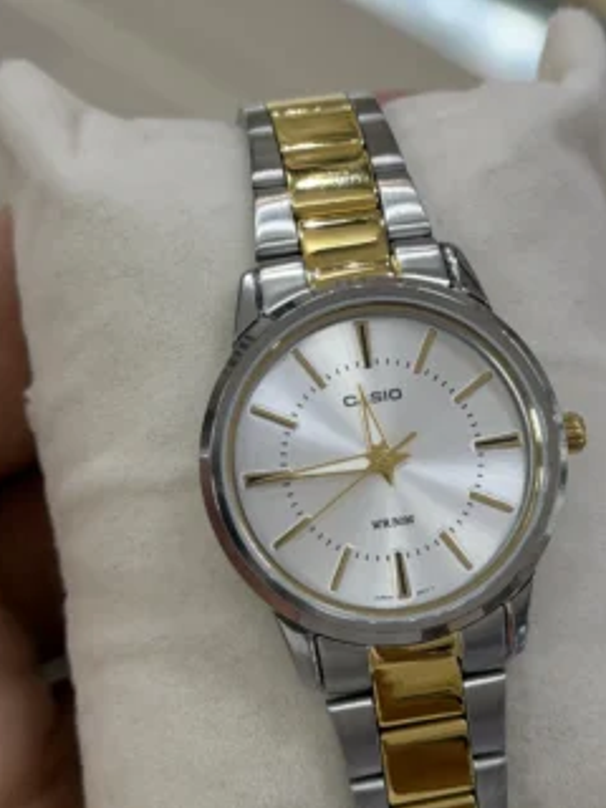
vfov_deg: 32.0
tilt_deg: -60.2
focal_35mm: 60
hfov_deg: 24.4
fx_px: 1401
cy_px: 502
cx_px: 361
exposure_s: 1/541
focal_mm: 6.76
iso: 64
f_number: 1.78
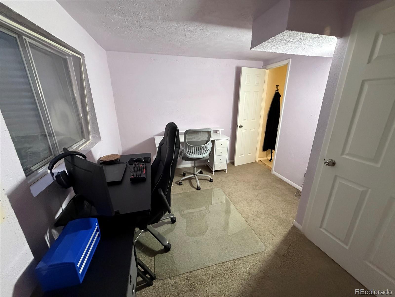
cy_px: 148
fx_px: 160
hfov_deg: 102.1
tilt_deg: -16.5
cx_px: 198
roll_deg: +0.2
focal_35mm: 14
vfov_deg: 85.7
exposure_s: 1/60
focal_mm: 2.22
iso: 640
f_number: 2.2
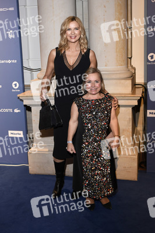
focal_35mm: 44
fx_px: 285
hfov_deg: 30.5
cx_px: 78
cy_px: 116
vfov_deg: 44.5
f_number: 3.2
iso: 1250
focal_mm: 44
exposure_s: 1/320
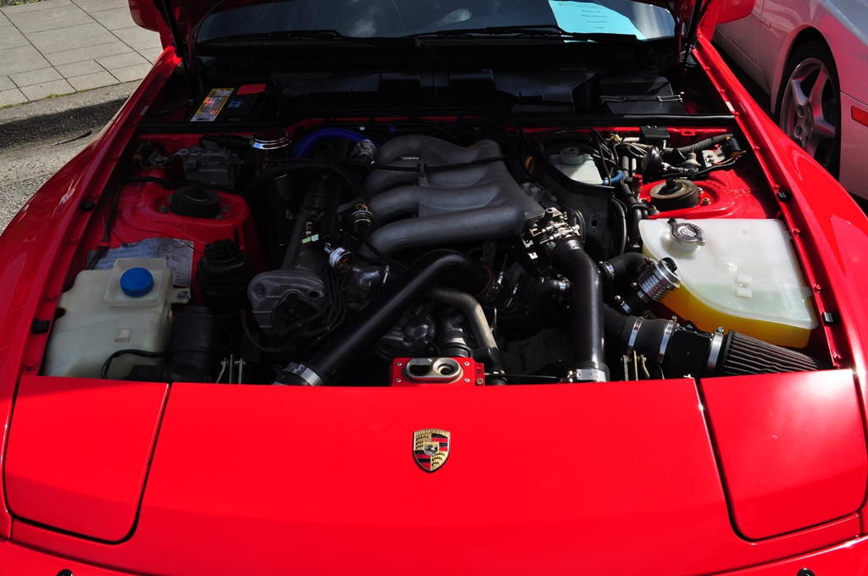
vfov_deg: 36.8
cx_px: 434
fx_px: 867
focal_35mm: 36
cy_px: 288
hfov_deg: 53.2
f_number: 11
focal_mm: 24
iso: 320
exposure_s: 1/500
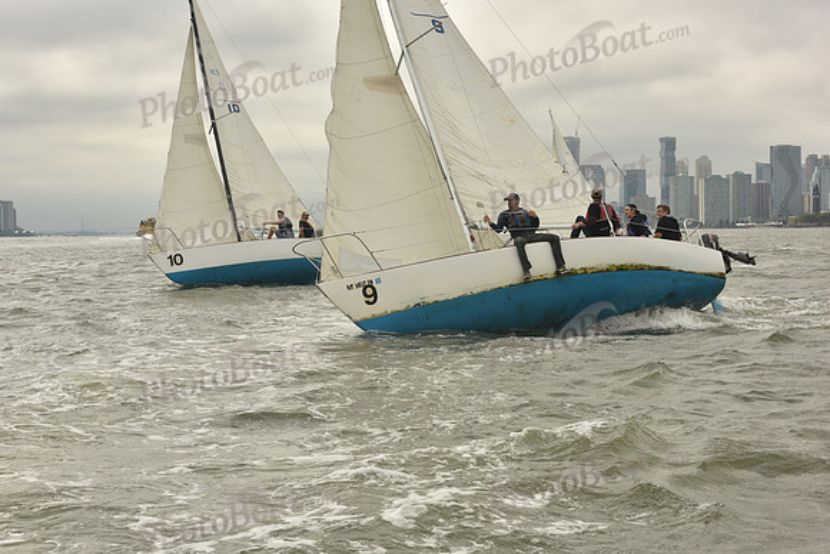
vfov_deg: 19.5
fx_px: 1614
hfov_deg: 28.8
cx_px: 415
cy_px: 277
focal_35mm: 70
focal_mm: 70
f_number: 13
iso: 400
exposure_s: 1/800
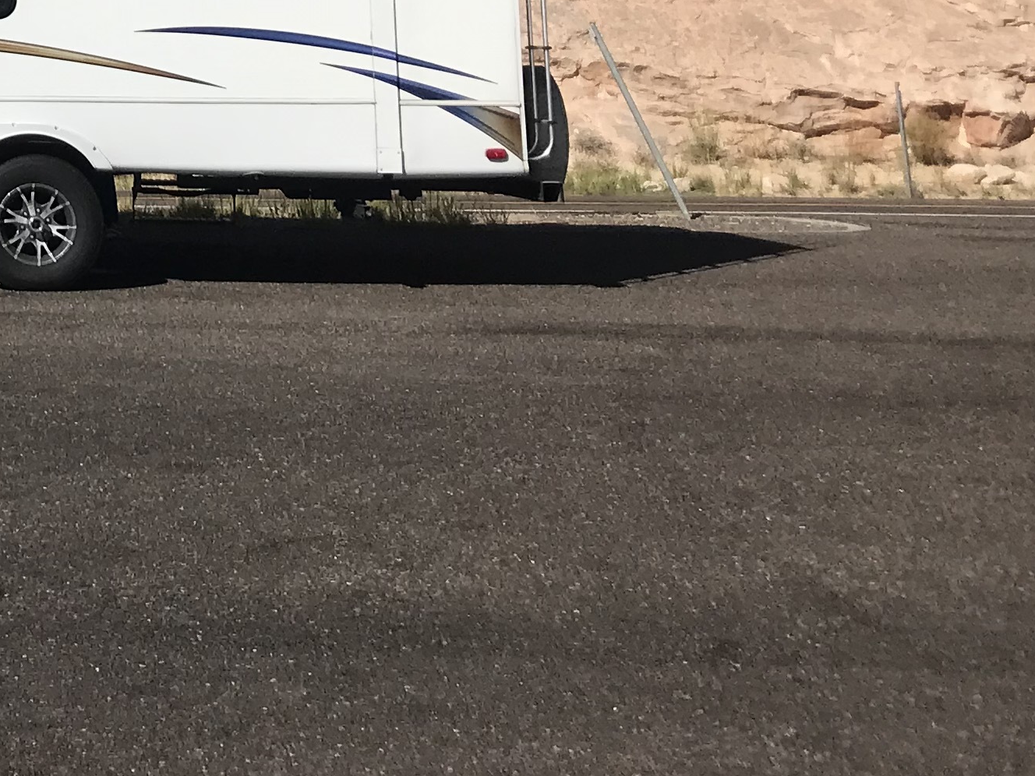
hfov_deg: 21.0
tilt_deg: +8.6
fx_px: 2541
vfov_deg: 16.0
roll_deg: -0.8
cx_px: -291
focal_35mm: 85
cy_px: -371
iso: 25
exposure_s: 1/5988
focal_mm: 3.99
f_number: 1.8
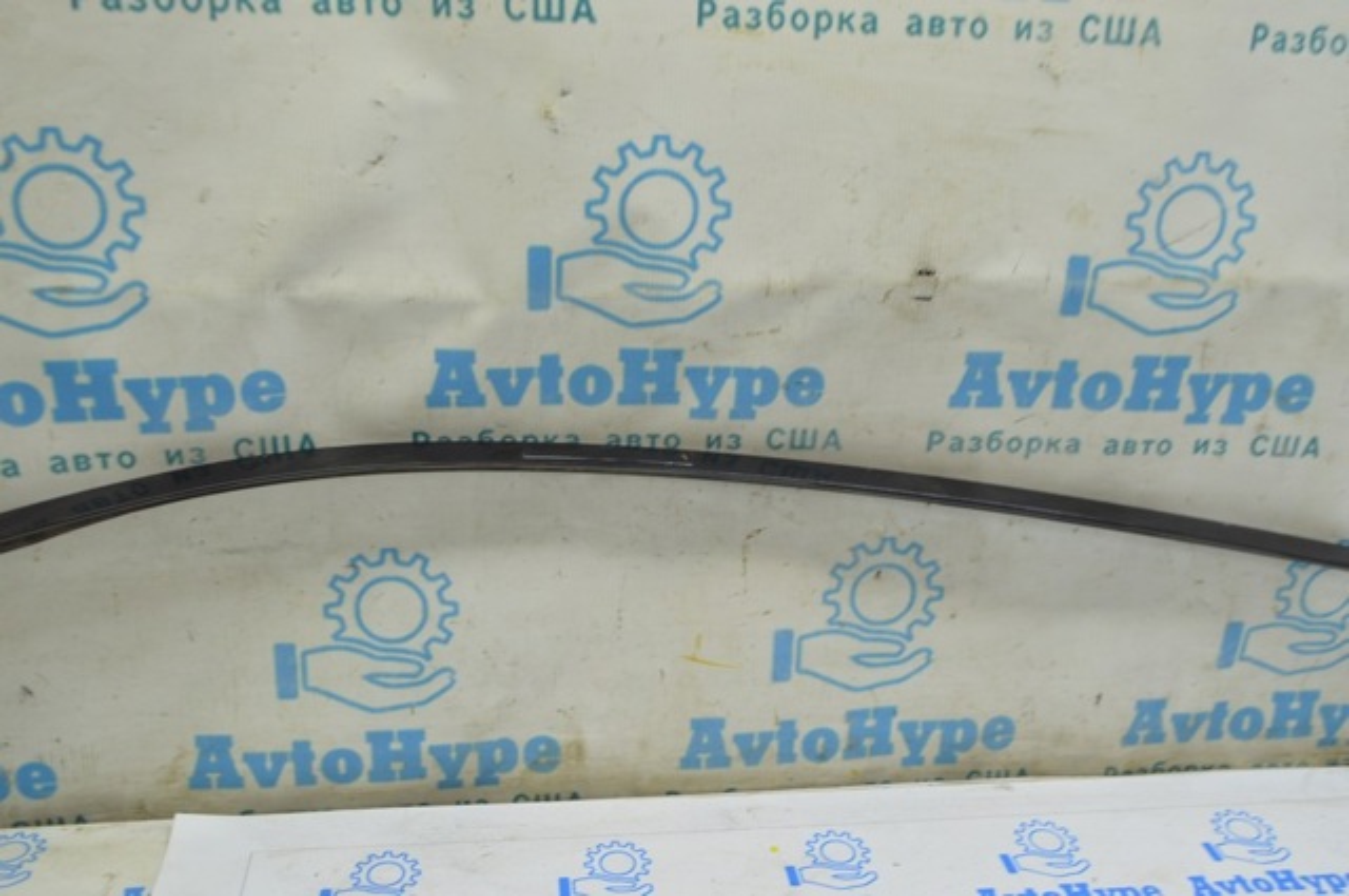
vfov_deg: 36.8
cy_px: 448
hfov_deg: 53.2
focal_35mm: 36
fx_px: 1347
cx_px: 674
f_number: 5.6
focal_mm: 24
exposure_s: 1/20
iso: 400
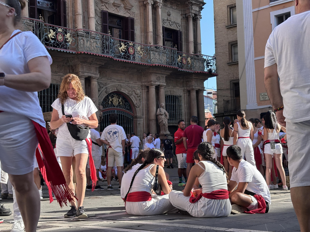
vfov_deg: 30.3
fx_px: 430
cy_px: 116
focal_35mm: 48
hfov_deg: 39.7
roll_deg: +2.6
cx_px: 155
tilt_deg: +4.4
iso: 64
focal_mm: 6.86
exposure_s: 1/1289
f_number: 1.78
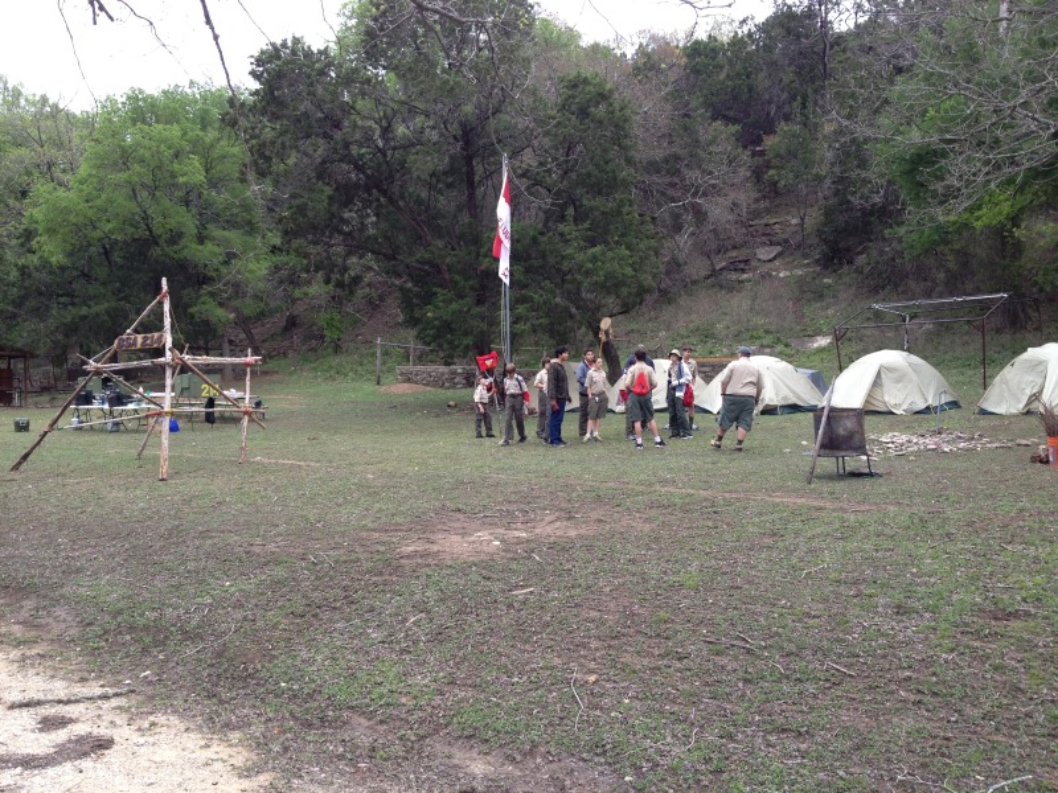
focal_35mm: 35
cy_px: 396
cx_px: 529
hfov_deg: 52.6
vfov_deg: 40.7
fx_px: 1070
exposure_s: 1/60
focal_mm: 4.28
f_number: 2.4
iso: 64
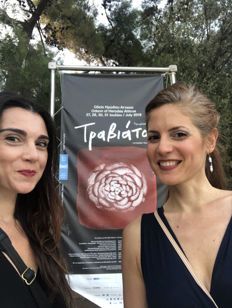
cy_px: 154
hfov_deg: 44.2
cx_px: 116
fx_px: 286
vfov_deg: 56.8
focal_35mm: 32
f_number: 2.2
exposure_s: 1/120
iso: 125
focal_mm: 2.87
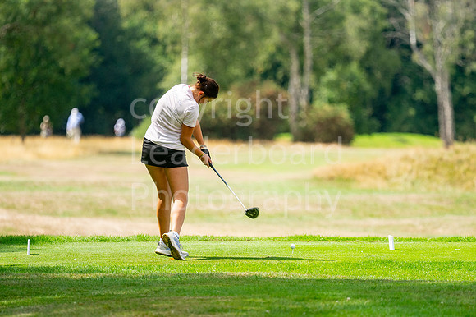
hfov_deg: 4.6
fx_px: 5946
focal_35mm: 450
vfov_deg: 3.1
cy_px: 158
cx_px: 238
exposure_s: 1/2000
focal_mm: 300
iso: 320
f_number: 4
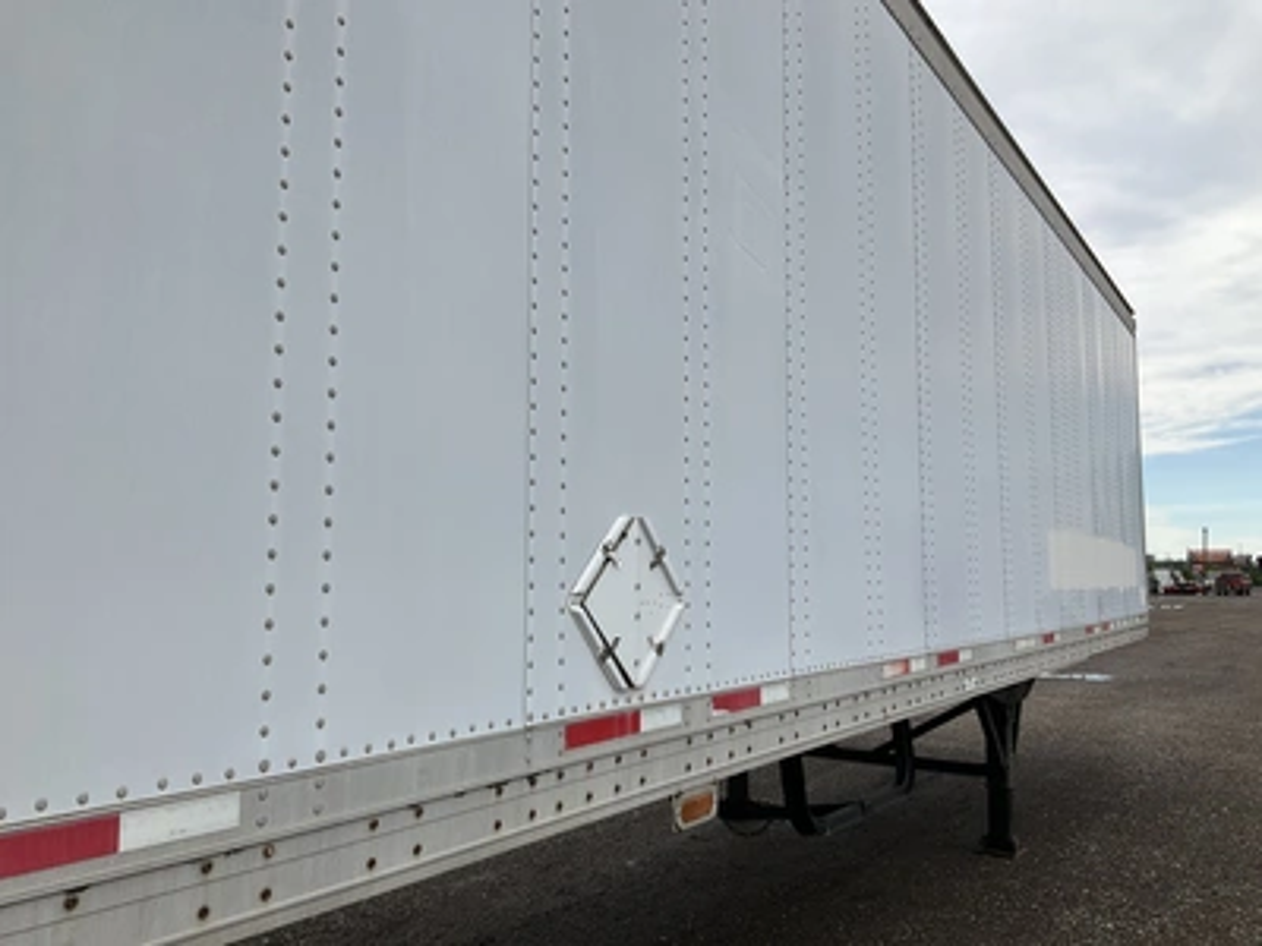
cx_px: 631
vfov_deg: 48.2
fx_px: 1057
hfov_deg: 61.7
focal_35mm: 29
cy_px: 473
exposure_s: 1/1848
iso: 25
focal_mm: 3
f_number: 1.8
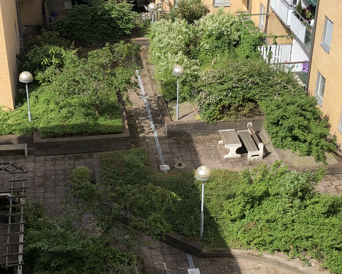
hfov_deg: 28.7
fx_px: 668
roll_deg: -0.3
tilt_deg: -30.6
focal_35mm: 66
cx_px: 194
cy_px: 163
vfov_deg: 23.1
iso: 20
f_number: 1.8
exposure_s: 1/1372
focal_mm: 3.99
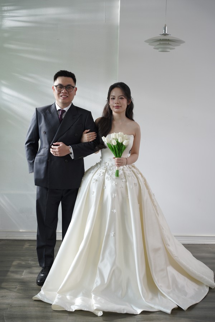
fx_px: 425
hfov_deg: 28.4
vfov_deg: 41.6
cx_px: 108
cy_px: 161
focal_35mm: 47
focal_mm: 47.4
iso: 640
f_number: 3.5
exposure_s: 1/160
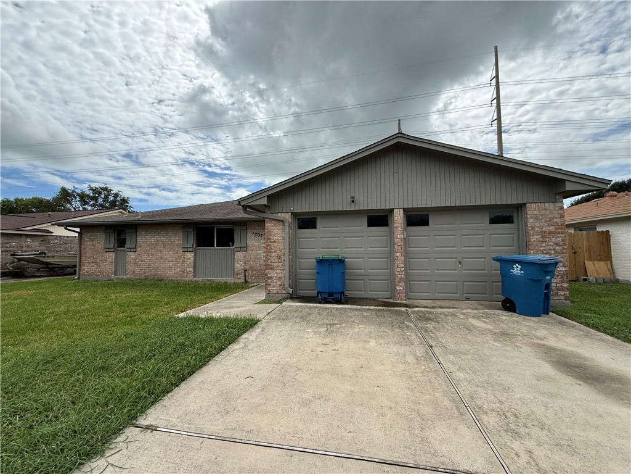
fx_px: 255
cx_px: 316
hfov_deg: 102.1
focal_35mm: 14
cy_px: 237
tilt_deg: +2.8
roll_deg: +0.6
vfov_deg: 85.7
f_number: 2.2
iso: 64
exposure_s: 1/2165
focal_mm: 2.22
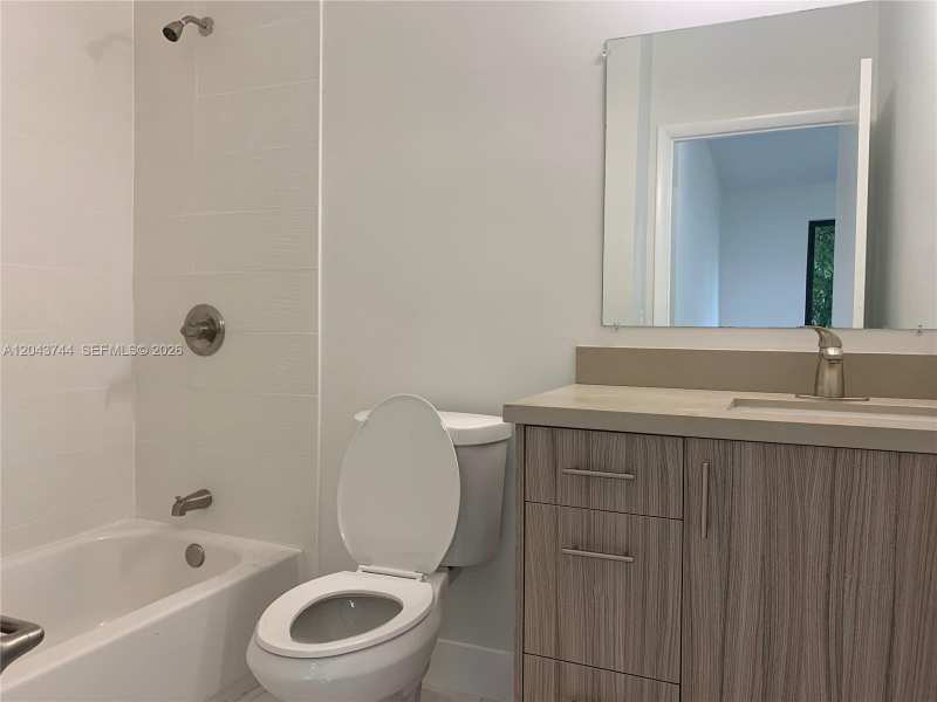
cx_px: 468
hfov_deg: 67.3
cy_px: 351
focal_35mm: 26
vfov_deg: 53.1
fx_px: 704
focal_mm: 4.25
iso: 100
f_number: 1.8
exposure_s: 1/121
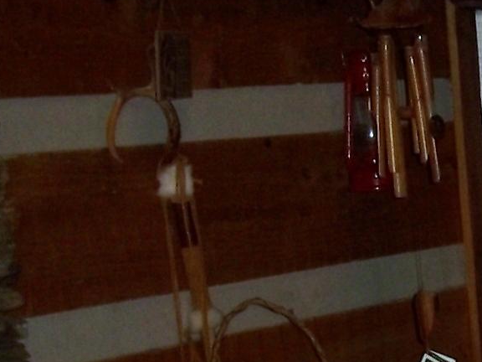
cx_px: 757
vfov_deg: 11.2
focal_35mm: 128
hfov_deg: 14.2
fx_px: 1782
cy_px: 500
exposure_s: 1/30
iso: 80
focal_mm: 6.5
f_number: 3.1
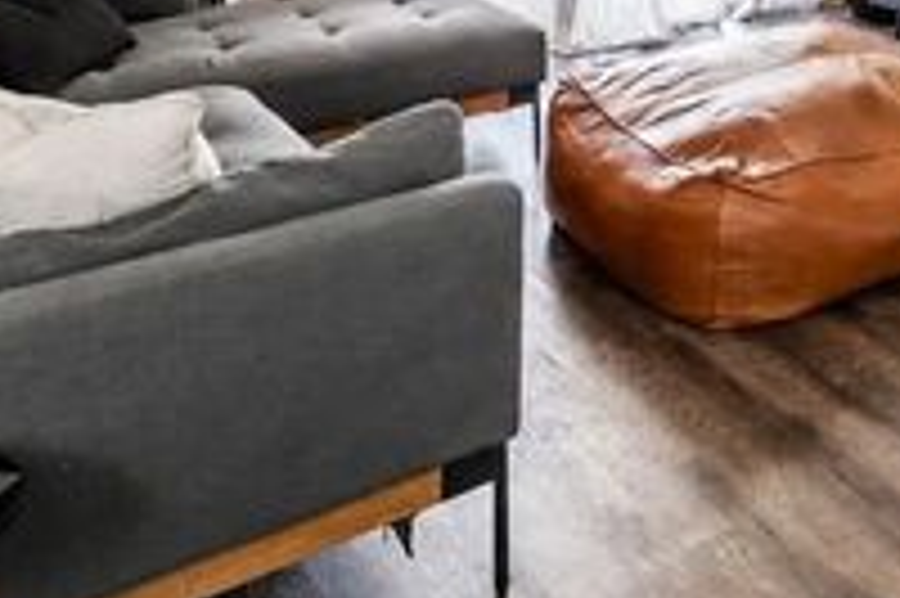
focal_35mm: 48
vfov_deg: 23.2
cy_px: -270
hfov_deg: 35.7
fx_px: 1199
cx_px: 968
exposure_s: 1/5
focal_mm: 10
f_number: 4
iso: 250
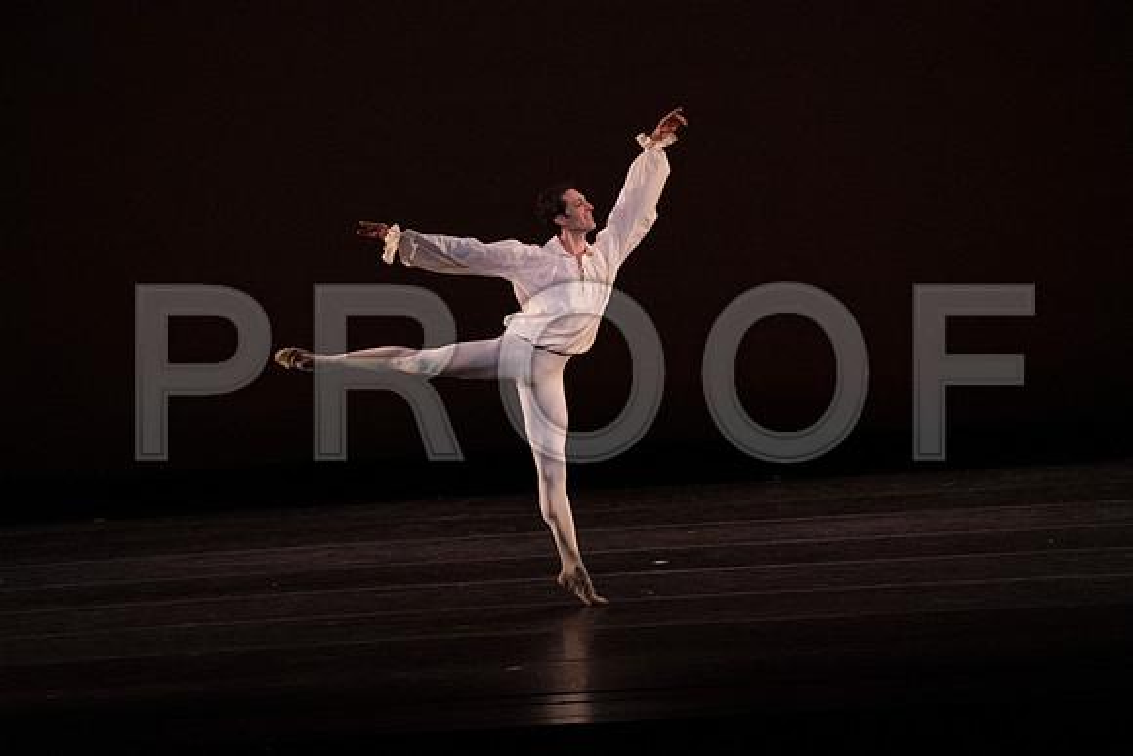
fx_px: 8436
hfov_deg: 7.7
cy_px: 378
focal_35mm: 268
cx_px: 566
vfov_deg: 5.1
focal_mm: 268
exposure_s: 1/400
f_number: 7.1
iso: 20000
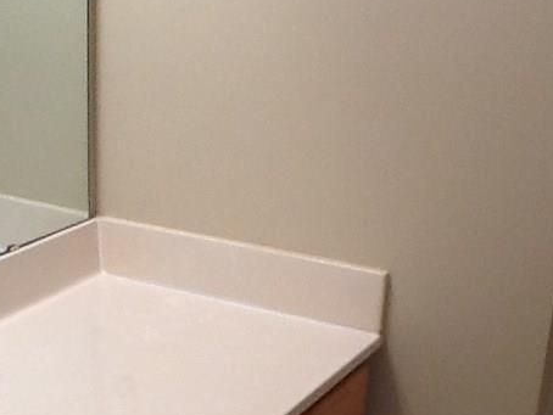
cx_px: 283
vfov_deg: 15.6
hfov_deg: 21.1
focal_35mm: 93
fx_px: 1486
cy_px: 403
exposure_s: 1/60
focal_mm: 2.03
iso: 64
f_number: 2.4
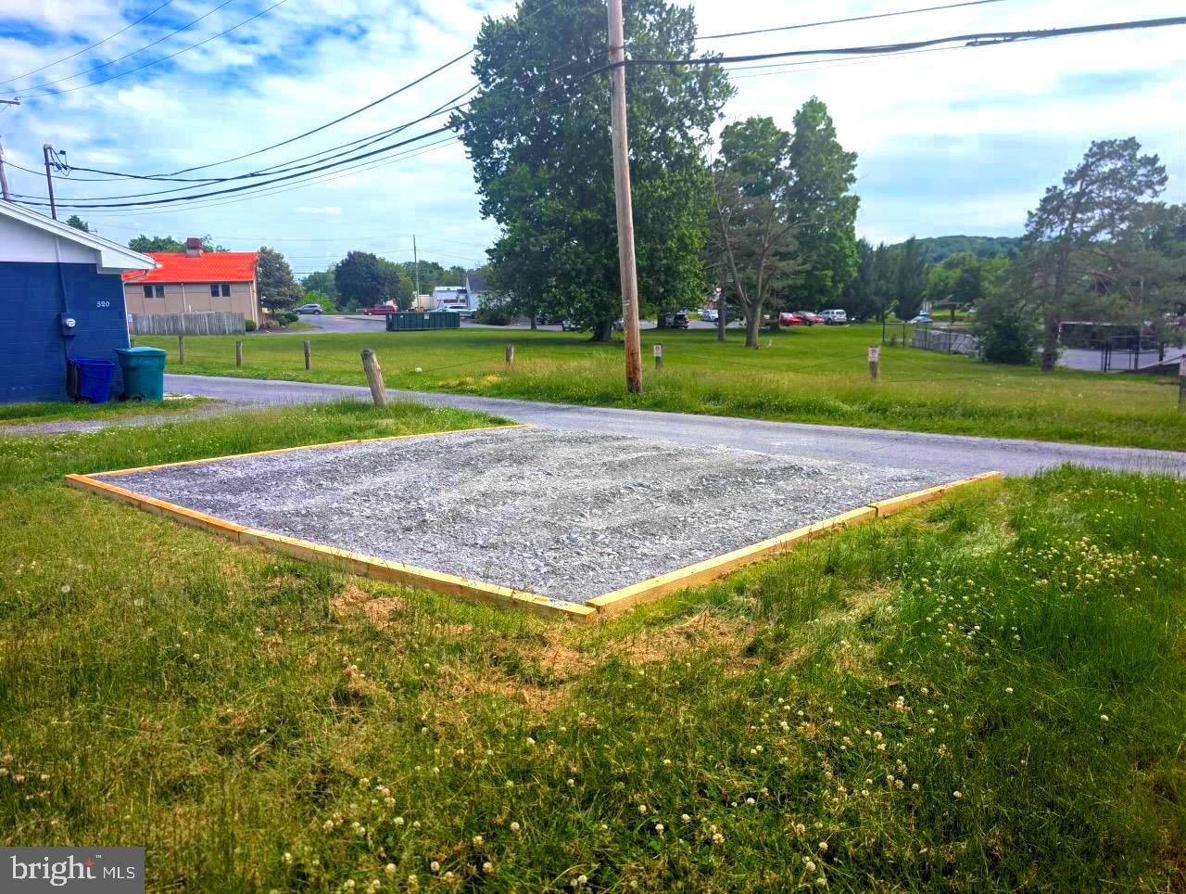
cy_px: 447
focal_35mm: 24
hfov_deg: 71.5
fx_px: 824
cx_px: 593
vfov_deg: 56.9
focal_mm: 6.9
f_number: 1.7
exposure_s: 1/1116
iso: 21
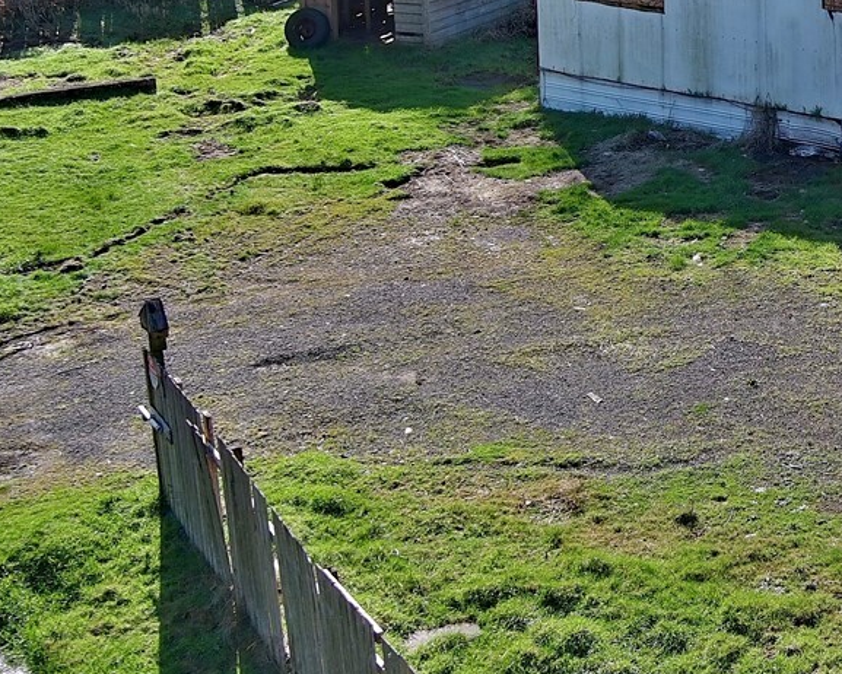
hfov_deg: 22.4
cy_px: 84
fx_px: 1994
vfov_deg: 18.9
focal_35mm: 80
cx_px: 945
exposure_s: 1/829
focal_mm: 10.57
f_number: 2.8
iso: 100
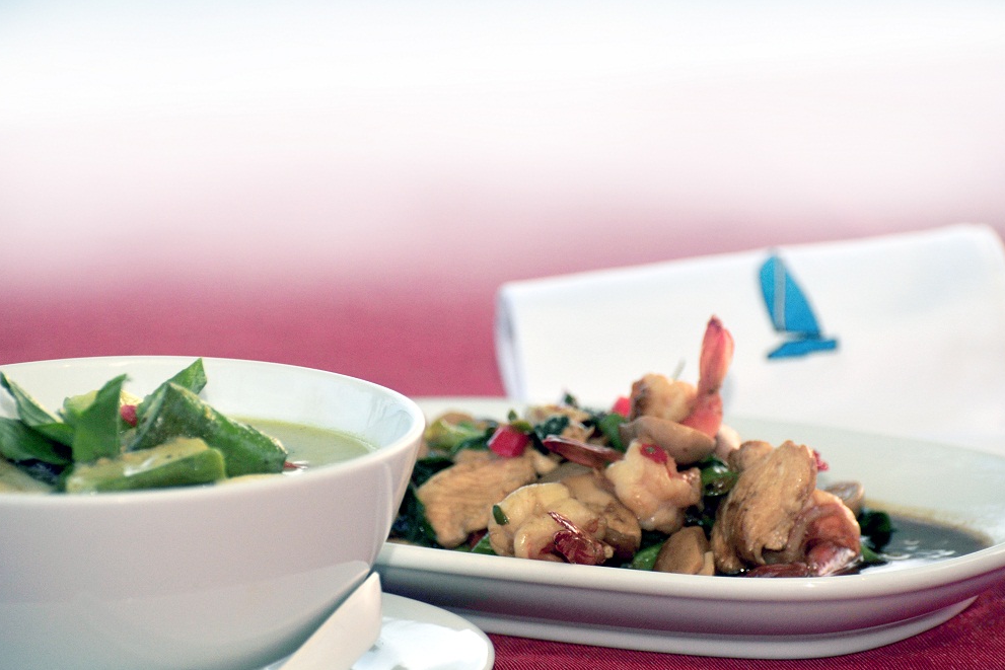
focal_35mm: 272
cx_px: 500
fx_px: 7594
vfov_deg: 5.1
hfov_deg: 7.6
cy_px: 336
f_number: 5
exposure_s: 1/80
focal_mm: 180
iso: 200
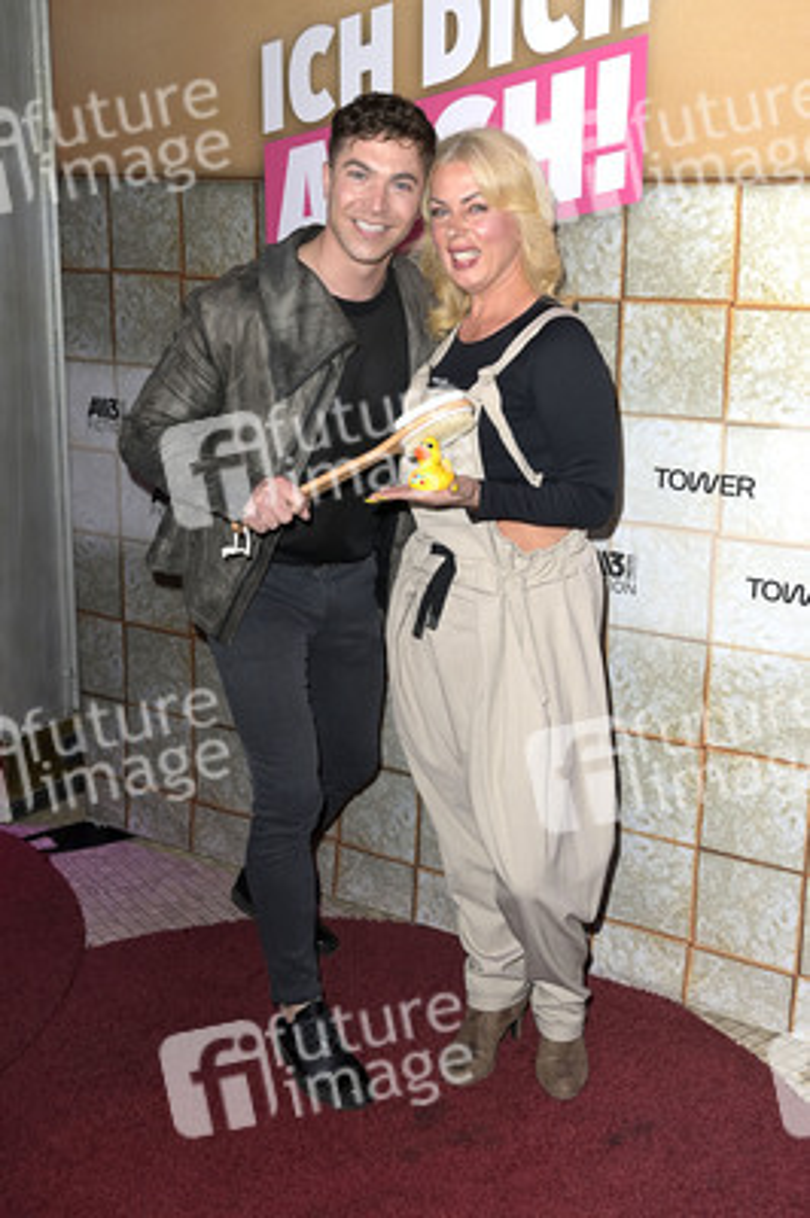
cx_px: 405
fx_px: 1217
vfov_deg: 53.2
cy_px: 609
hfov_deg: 36.8
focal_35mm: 36
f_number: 5
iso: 500
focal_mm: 36
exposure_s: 1/250
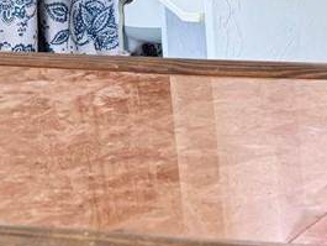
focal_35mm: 145
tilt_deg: -7.2
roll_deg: +0.5
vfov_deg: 9.9
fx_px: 1370
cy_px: -132
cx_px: 721
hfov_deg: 11.7
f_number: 1.78
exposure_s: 1/60
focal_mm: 6.76
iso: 125
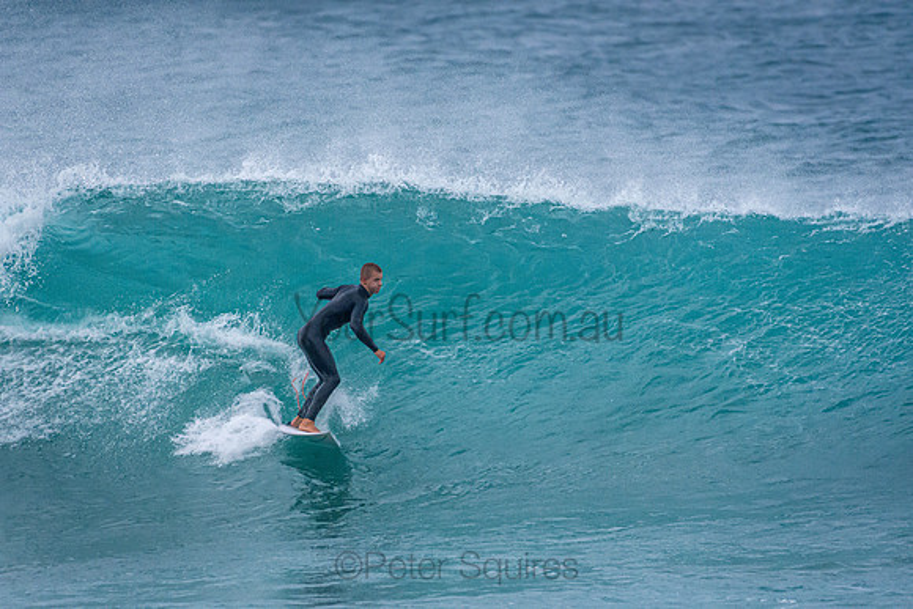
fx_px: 19024
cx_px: 456
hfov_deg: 2.7
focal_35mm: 750
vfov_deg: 1.8
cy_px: 304
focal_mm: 500
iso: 1800
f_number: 5.6
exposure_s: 1/4000
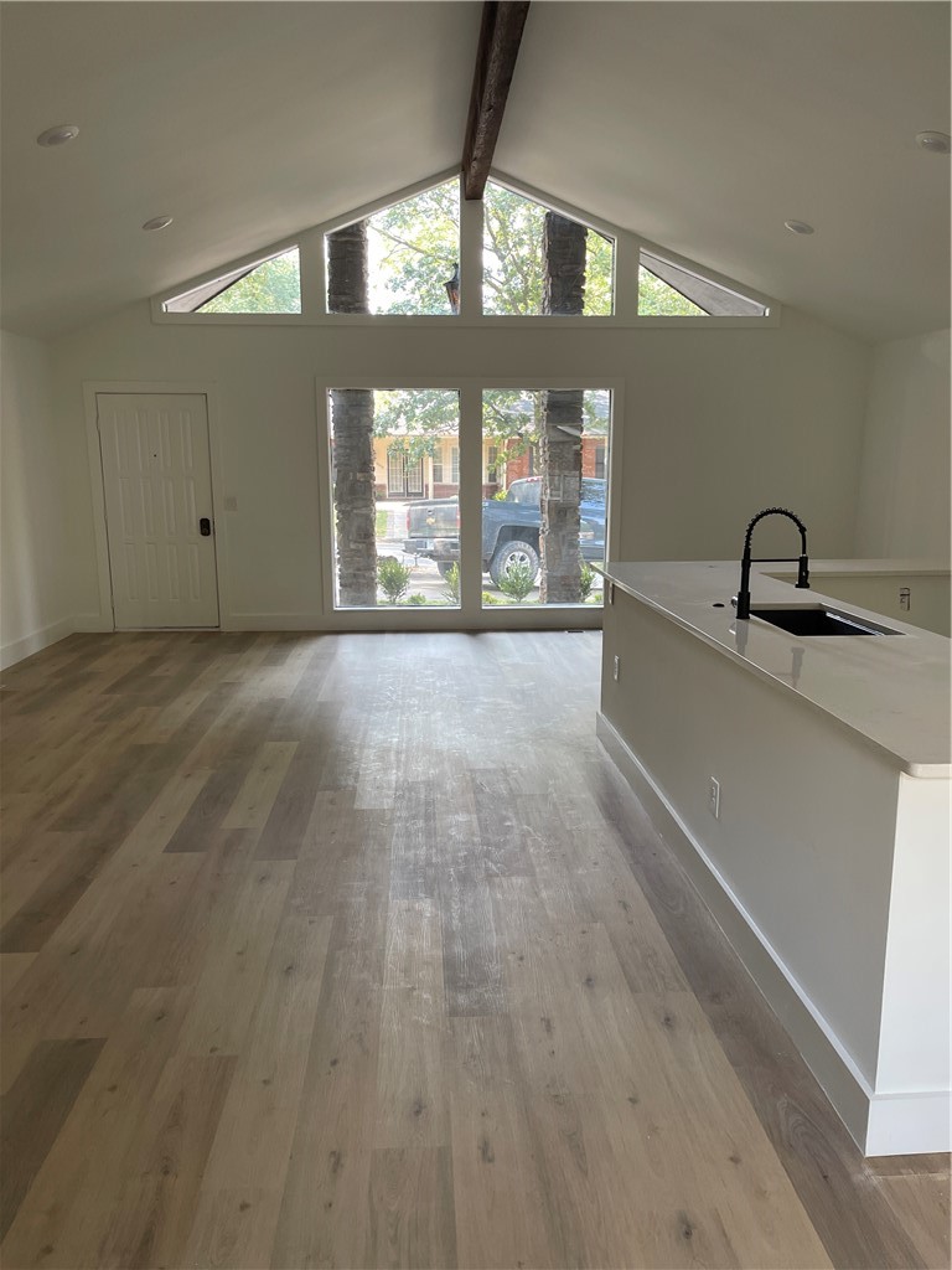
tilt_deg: -9.4
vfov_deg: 67.3
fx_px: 953
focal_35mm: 26
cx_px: 476
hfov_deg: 53.1
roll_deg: +0.5
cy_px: 635
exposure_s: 1/120
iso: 125
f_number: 1.6
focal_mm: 5.1
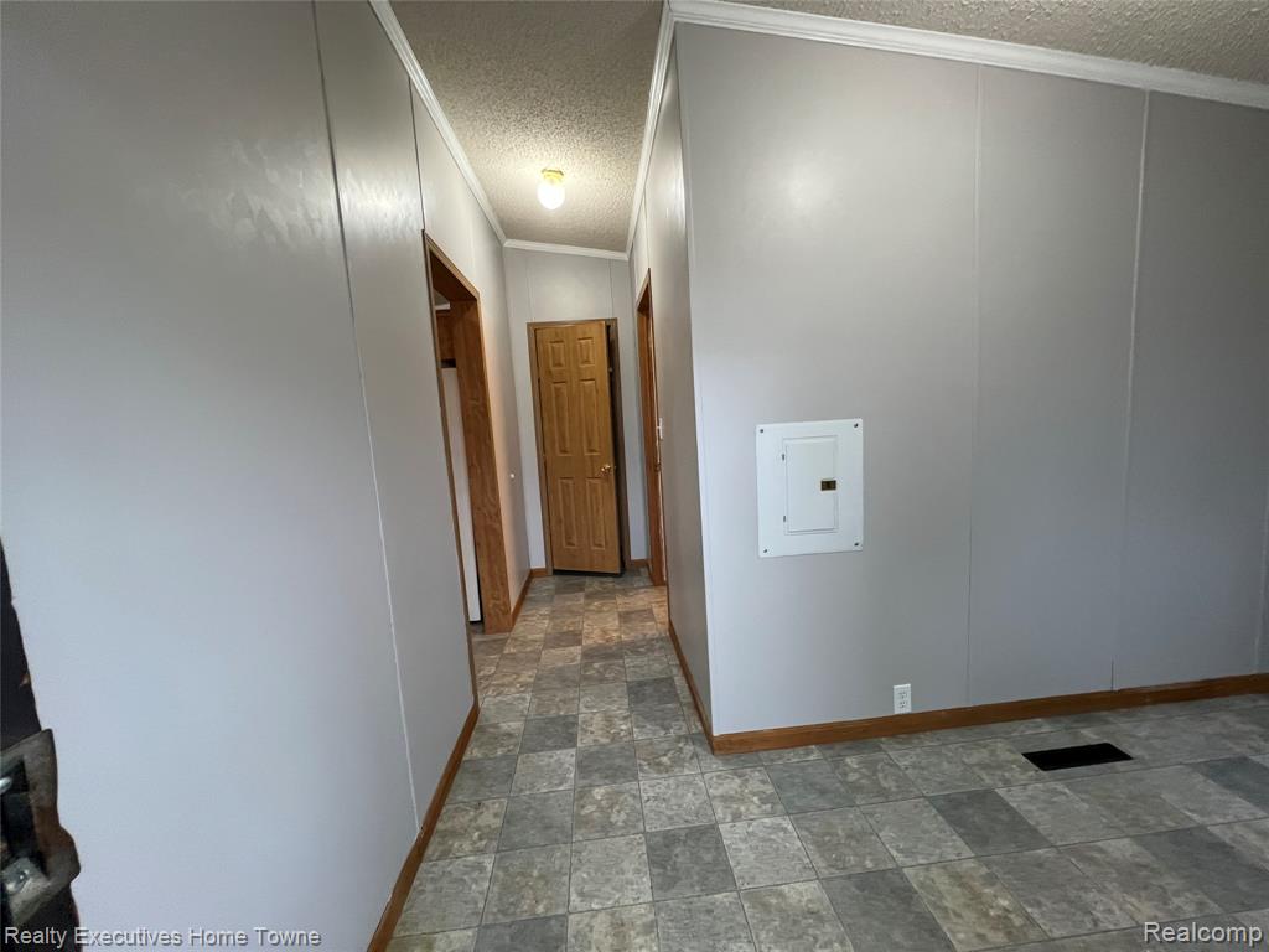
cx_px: 634
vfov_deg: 89.9
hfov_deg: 106.2
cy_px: 476
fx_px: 477
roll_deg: +5.1
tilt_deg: -7.6
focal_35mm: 13
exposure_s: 1/120
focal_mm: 1.57
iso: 250
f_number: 1.8
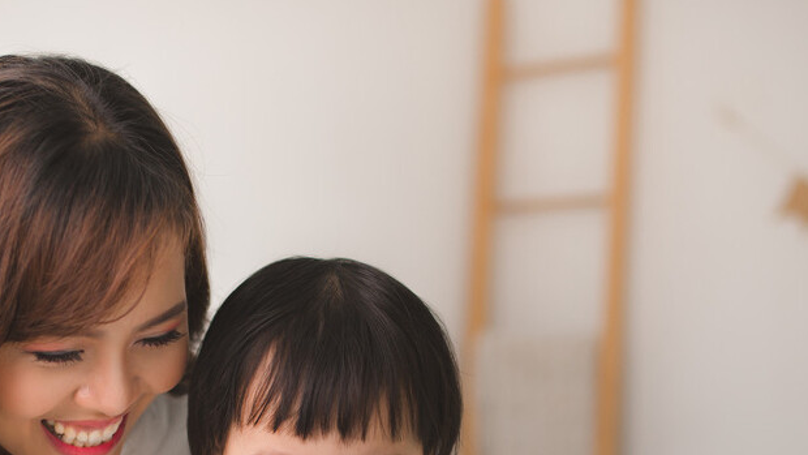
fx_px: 1521
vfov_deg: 16.5
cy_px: 498
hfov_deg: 29.6
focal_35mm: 71
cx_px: 304
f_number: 2
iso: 200
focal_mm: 35
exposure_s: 1/160
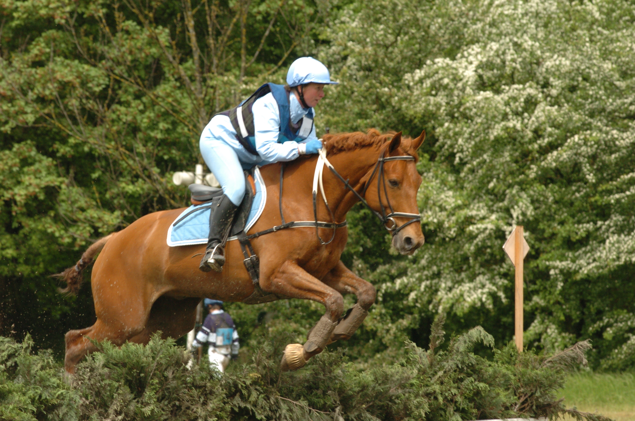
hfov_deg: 8.6
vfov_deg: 5.7
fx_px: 4225
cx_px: 318
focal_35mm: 240
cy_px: 210
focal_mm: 160
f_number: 8
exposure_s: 1/500
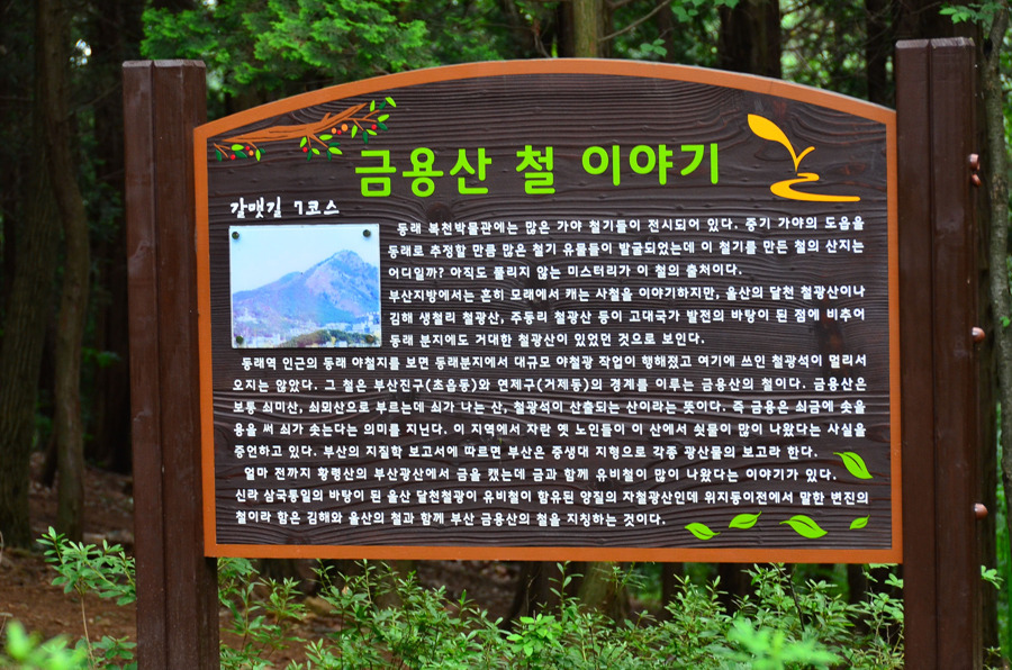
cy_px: 335
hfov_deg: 15.2
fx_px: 3787
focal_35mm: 135
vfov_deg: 10.1
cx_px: 506
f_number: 6.3
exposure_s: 1/50
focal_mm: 90
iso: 640
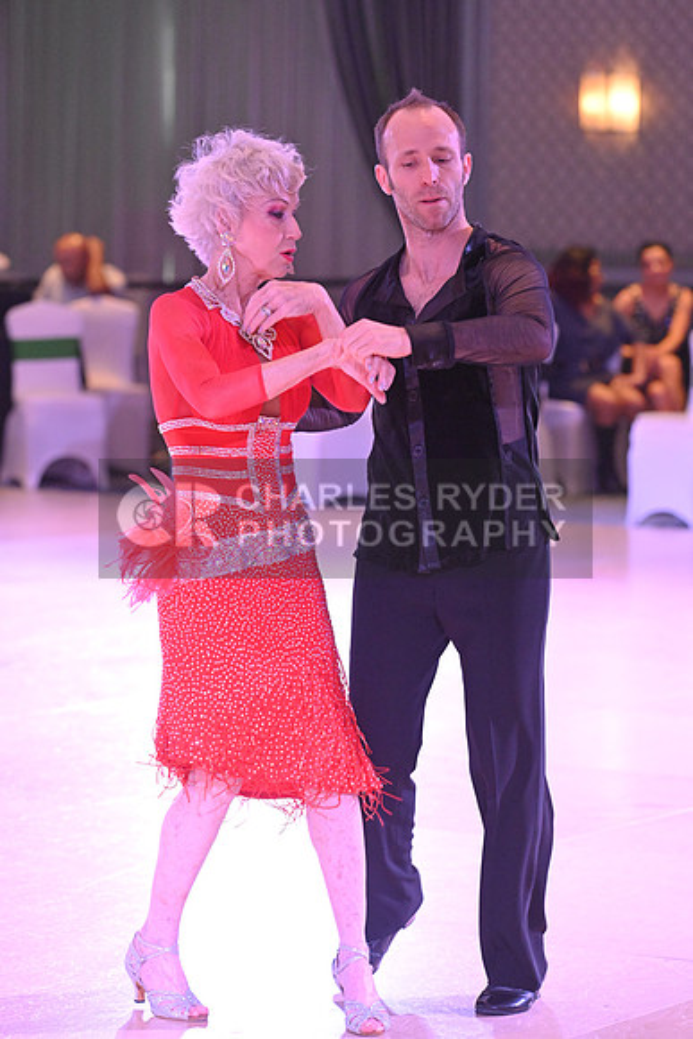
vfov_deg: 14.2
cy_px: 520
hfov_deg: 9.5
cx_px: 346
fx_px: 4184
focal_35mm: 145
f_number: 5
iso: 5000
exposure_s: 1/400
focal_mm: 145
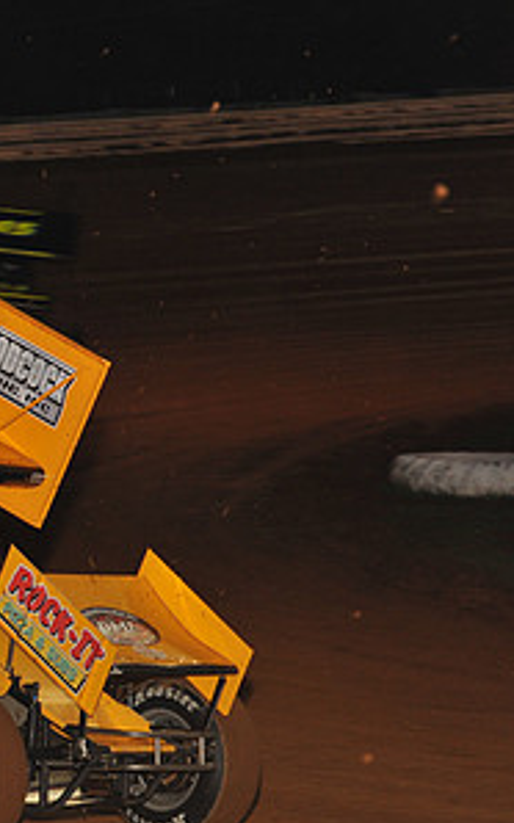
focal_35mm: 268
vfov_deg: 7.8
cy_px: 503
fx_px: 6013
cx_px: -227
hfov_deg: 4.9
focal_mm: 135
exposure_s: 1/320
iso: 1250
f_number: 7.1
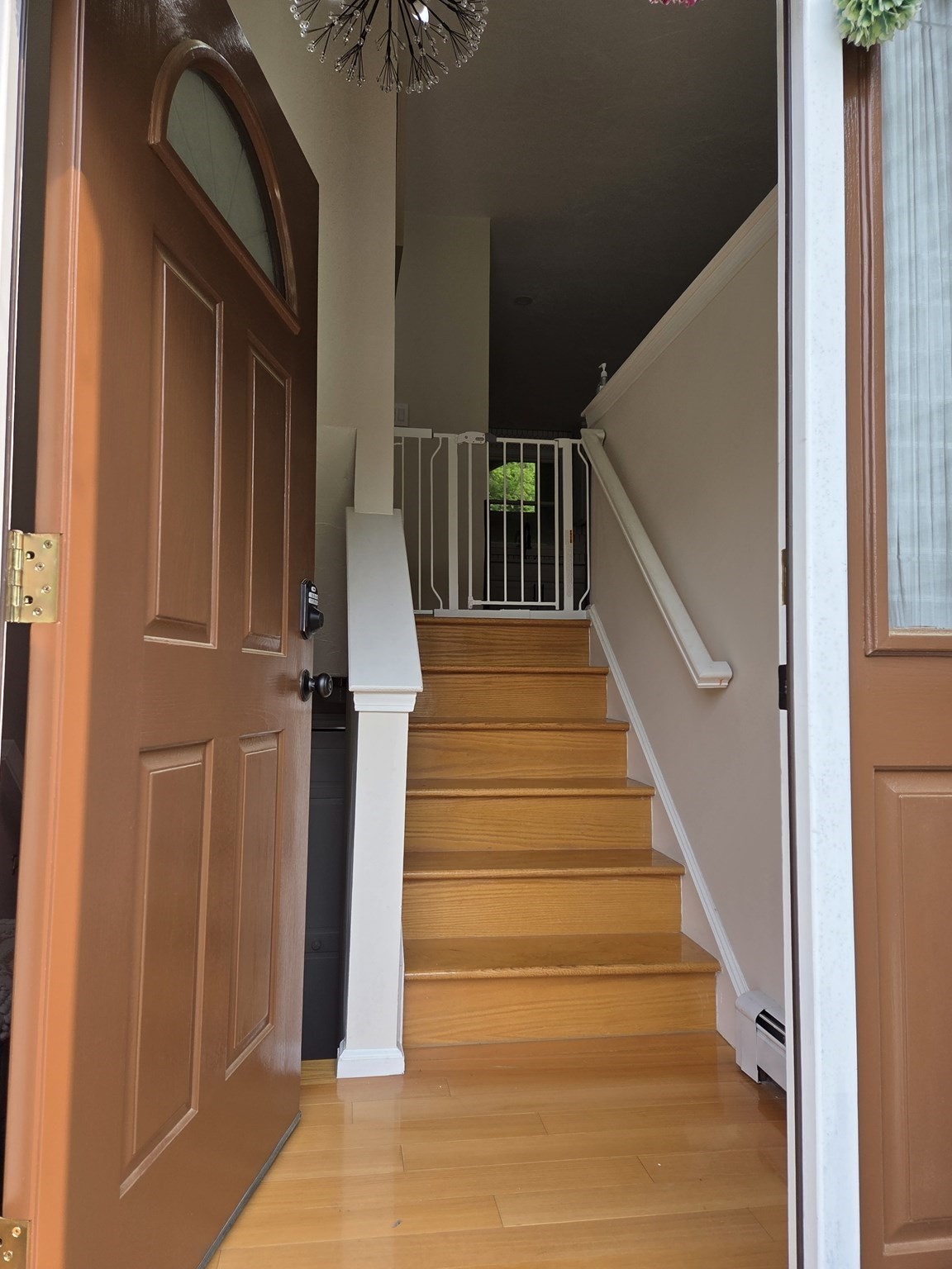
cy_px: 634
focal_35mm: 23
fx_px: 843
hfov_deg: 58.9
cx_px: 476
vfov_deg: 73.9
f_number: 1.8
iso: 80
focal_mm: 5.4
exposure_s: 1/1067
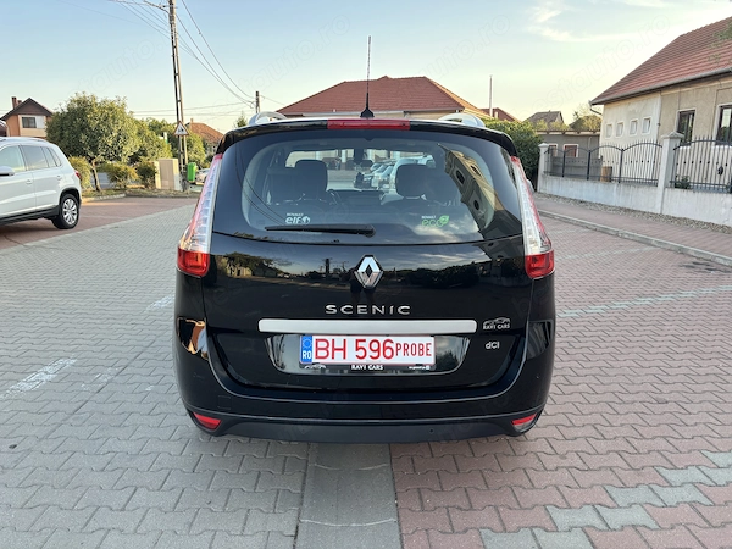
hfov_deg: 67.3
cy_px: 274
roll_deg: +0.3
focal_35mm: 26
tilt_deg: -12.7
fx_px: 550
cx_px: 366
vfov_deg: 53.1
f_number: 1.6
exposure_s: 1/175
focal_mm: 5.96
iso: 40
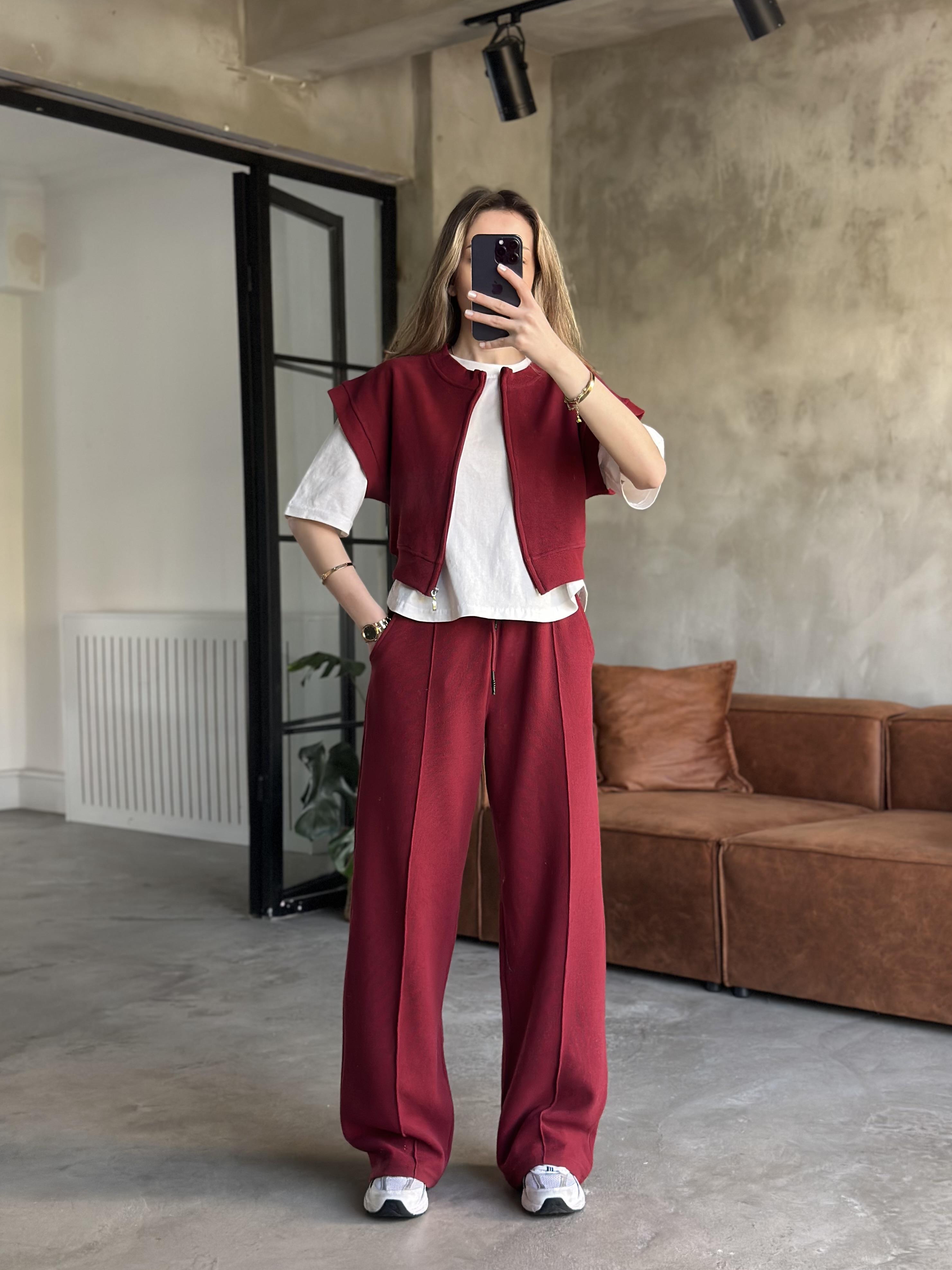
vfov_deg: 38.9
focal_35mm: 49
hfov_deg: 29.7
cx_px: 481
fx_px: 1797
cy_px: 631
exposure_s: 1/60
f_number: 1.78
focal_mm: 6.86
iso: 250
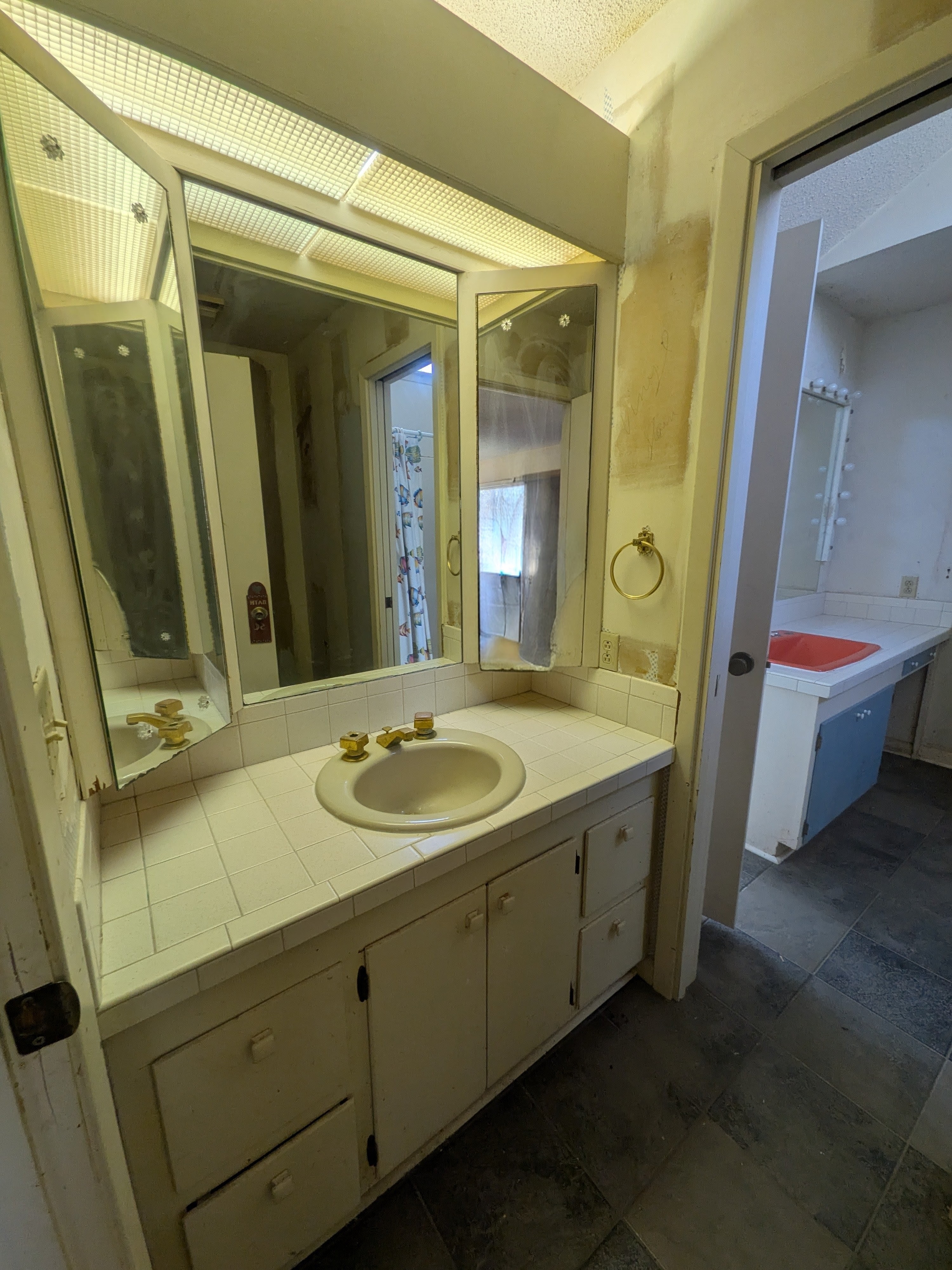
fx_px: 513
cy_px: 635
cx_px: 476
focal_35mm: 14
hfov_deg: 85.7
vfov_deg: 102.1
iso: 61
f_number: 2.2
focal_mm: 1.85
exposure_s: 1/60
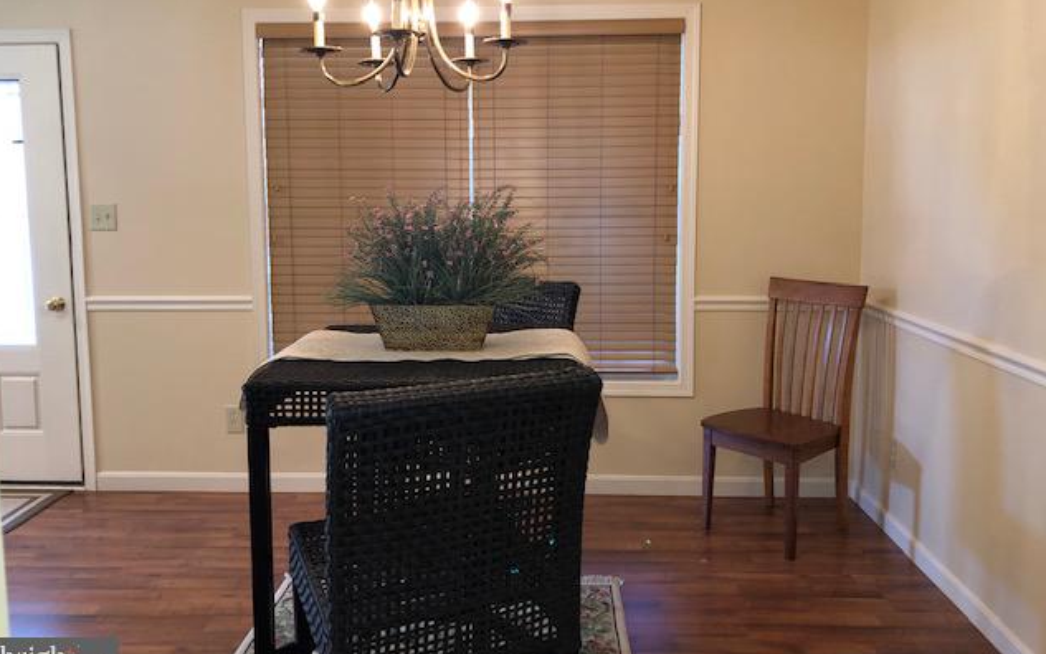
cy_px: 284
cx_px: 519
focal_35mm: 30
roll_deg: +0.1
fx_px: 855
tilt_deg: -6.2
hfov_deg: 62.9
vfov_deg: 41.8
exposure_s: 1/16
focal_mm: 3.99
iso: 50
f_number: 1.8
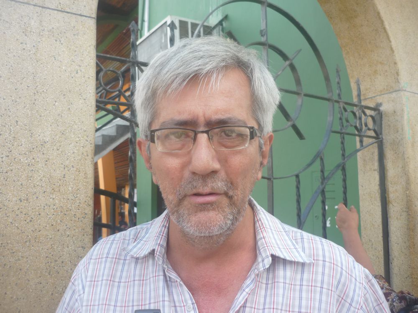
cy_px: 156
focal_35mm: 33
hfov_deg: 55.4
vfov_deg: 42.9
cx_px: 209
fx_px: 398
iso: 100
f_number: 2.8
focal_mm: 5.5
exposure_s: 1/200
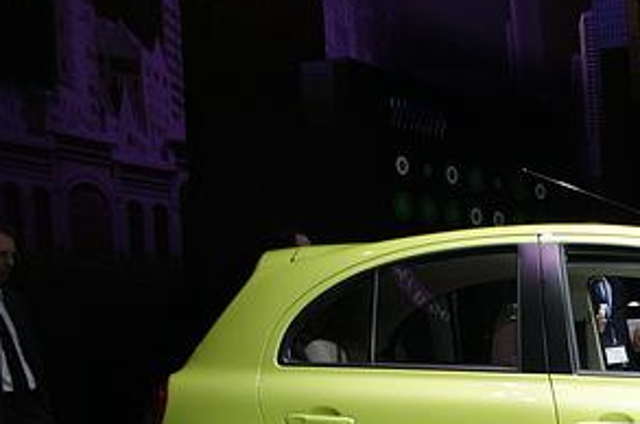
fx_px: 1047
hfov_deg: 31.9
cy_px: 436
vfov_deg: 21.9
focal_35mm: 59
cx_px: 605
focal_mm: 18
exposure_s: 1/320
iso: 400
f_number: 4
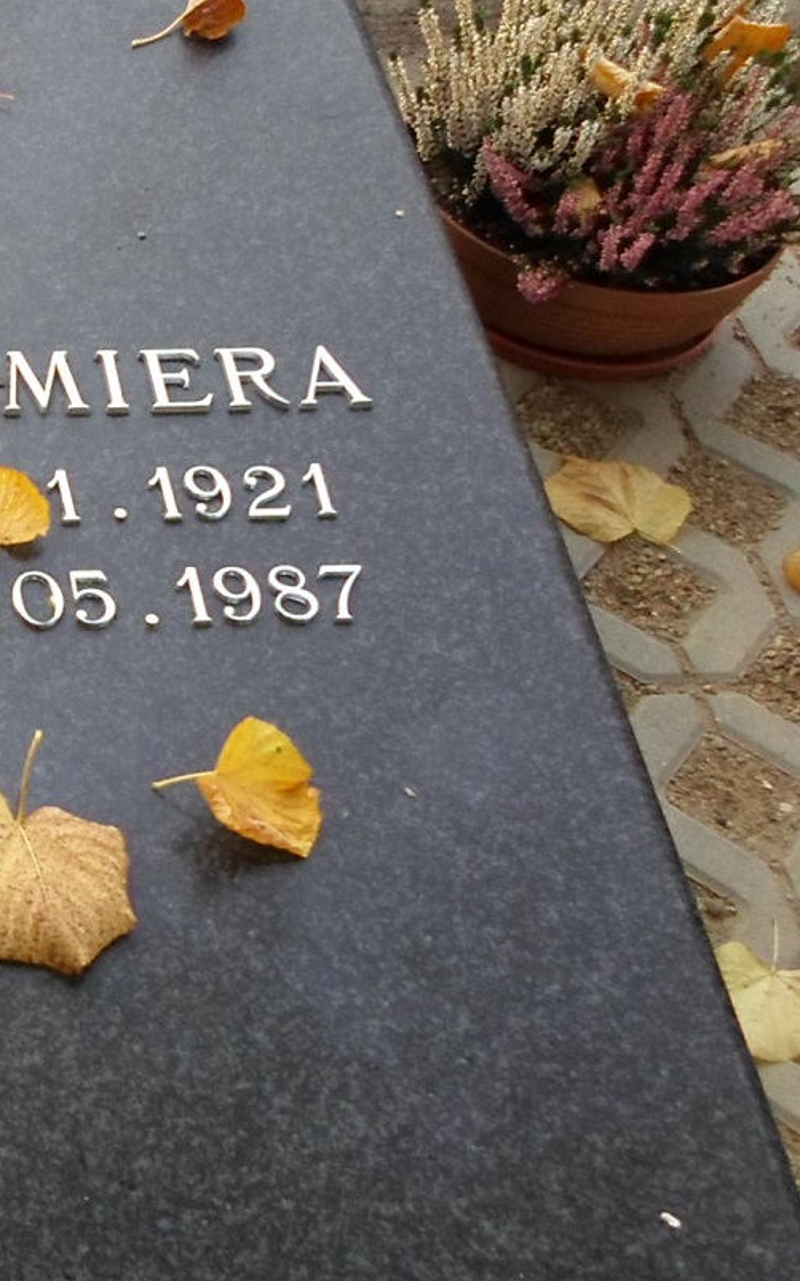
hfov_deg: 19.2
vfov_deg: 33.8
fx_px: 2094
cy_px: 469
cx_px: -362
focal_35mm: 60
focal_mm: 4.5
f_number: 2.5
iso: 80
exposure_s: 1/90
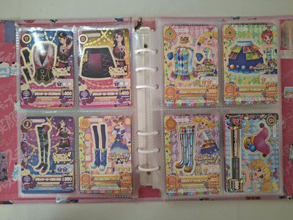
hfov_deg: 73.9
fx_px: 195
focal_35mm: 23
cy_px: 110
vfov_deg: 58.9
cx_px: 146
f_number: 1.8
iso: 200
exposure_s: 1/60
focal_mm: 5.54
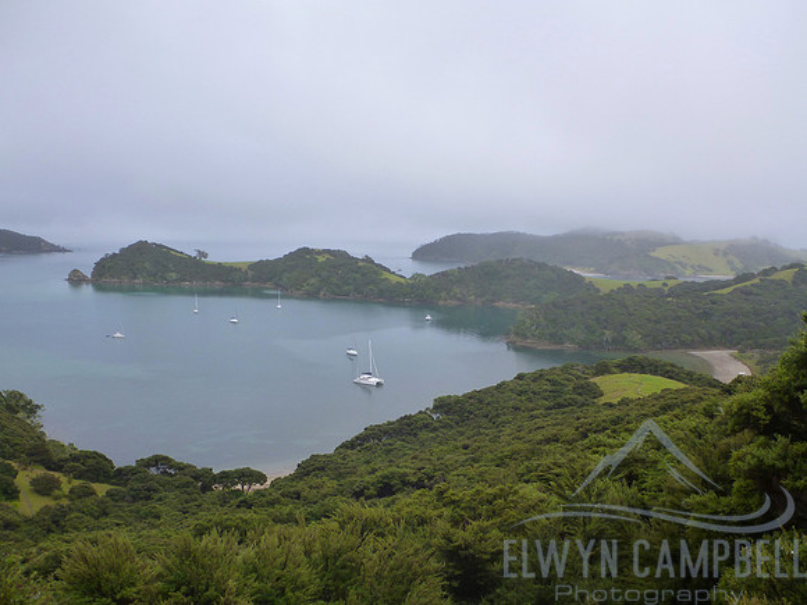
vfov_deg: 41.8
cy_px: 302
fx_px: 793
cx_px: 404
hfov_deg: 54.0
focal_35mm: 34
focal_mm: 6
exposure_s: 1/640
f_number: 3.7
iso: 160
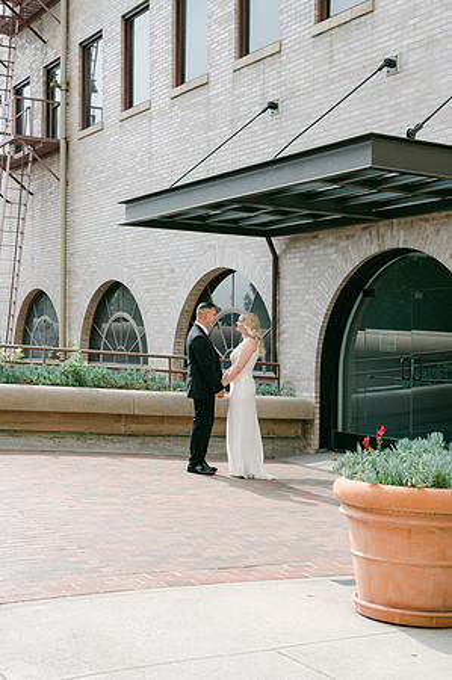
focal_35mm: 50
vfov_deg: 39.6
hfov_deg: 26.9
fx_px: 944
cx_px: 226
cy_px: 340
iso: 100
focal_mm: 50
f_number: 4
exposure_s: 1/500
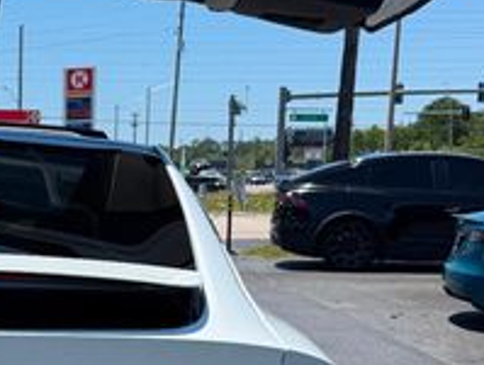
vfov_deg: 18.9
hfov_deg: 23.4
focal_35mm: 77
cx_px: -73
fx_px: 1079
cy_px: 319
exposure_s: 1/4673
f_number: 1.78
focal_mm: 6.76
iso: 80
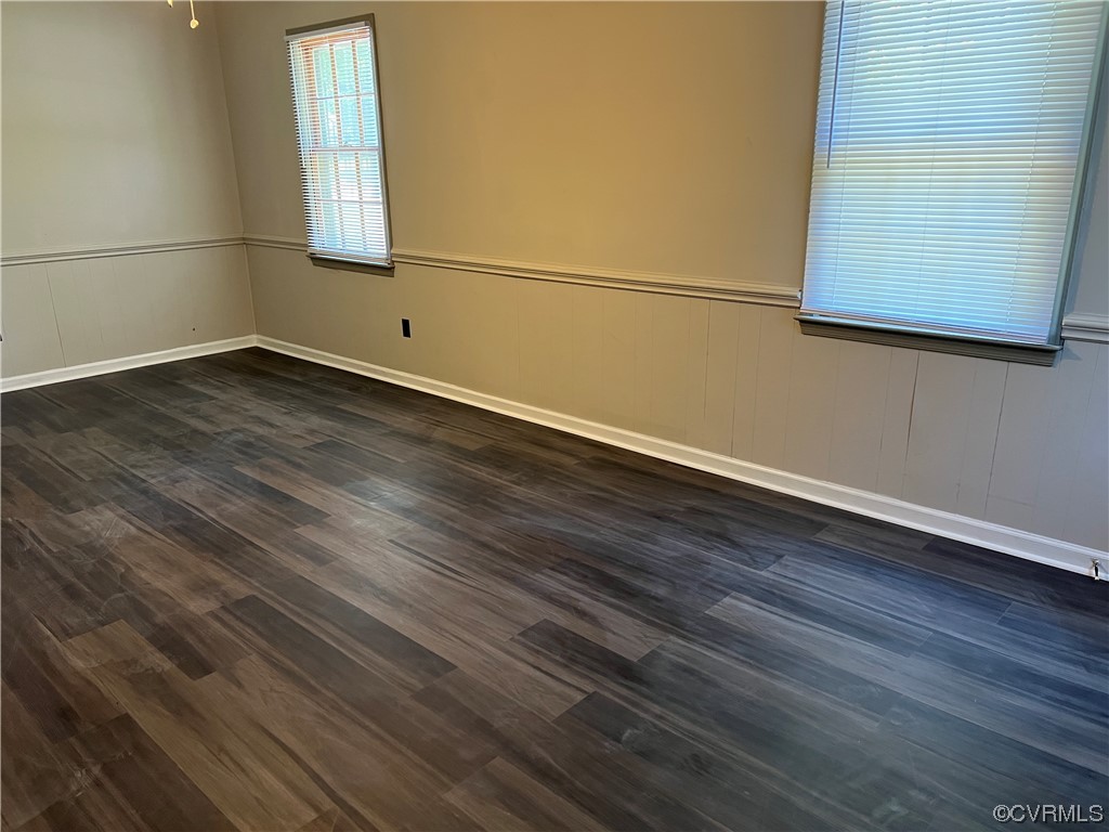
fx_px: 833
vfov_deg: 53.1
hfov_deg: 67.3
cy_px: 416
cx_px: 554
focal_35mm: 26
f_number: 1.5
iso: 160
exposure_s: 1/60
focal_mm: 5.7
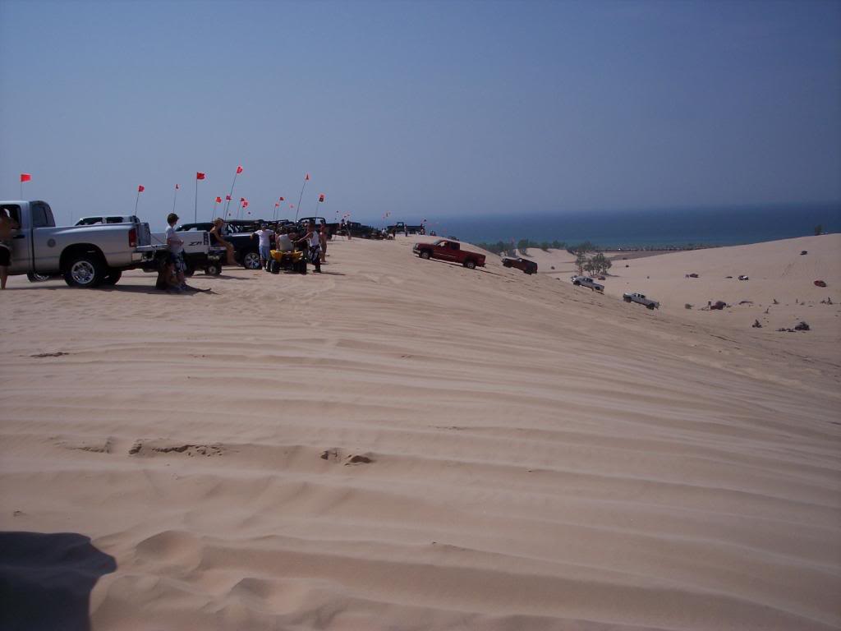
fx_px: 948
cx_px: 420
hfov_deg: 47.9
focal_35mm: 39
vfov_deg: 36.8
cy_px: 316
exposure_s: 1/1500
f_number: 5.6
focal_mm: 8
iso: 100
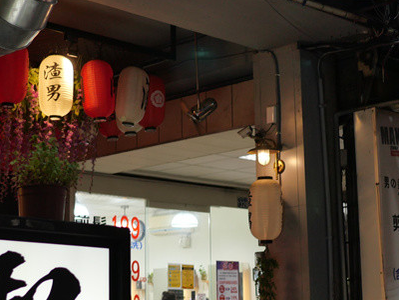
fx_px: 864
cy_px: 139
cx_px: 201
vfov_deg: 19.6
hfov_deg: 26.0
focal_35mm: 75
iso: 200
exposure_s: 1/125
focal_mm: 15
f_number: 1.7
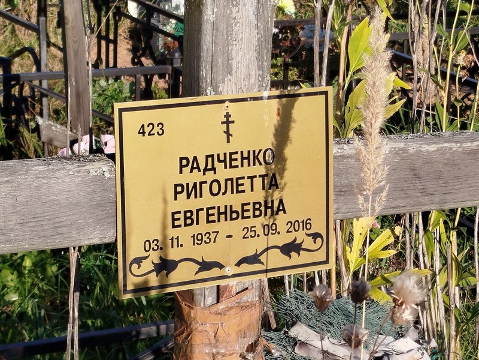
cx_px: 240
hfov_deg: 51.4
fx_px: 498
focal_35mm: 36
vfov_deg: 39.7
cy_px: 180
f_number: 1.7
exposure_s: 1/591
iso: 50
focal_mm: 5.31
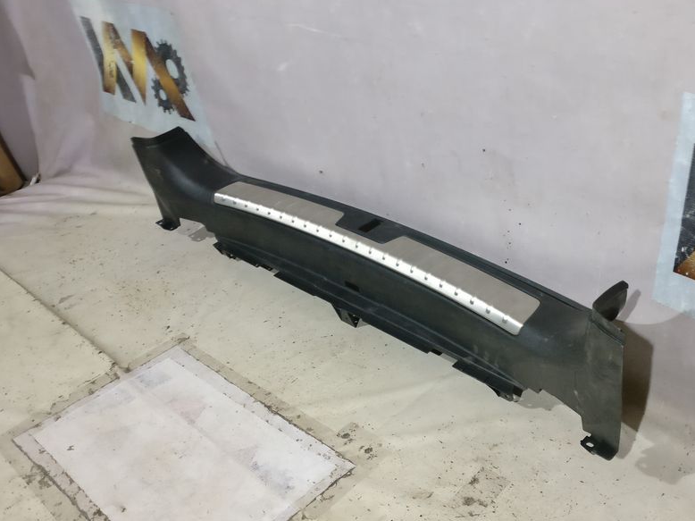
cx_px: 431
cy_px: 299
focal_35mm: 36
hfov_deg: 50.9
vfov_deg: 39.5
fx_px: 723
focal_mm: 4.26
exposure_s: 1/25
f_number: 2
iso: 400
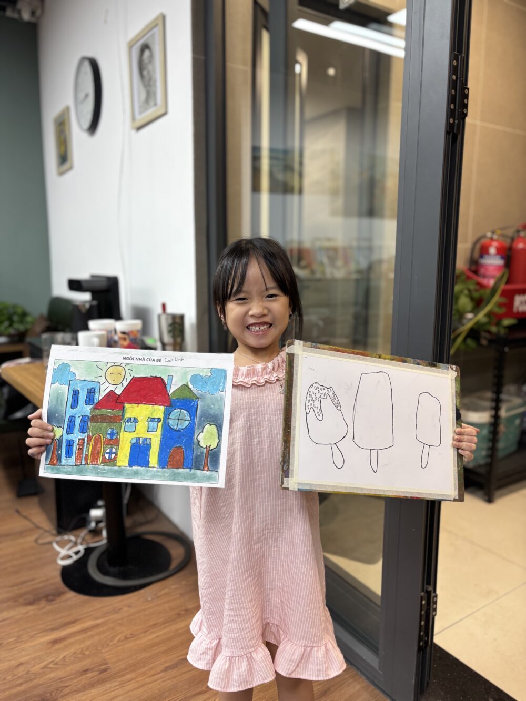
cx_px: 263
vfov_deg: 67.3
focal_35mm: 26
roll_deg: -1.3
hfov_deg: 53.1
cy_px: 350
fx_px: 527
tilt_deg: -8.7
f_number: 1.6
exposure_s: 1/100
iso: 125
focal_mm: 5.96
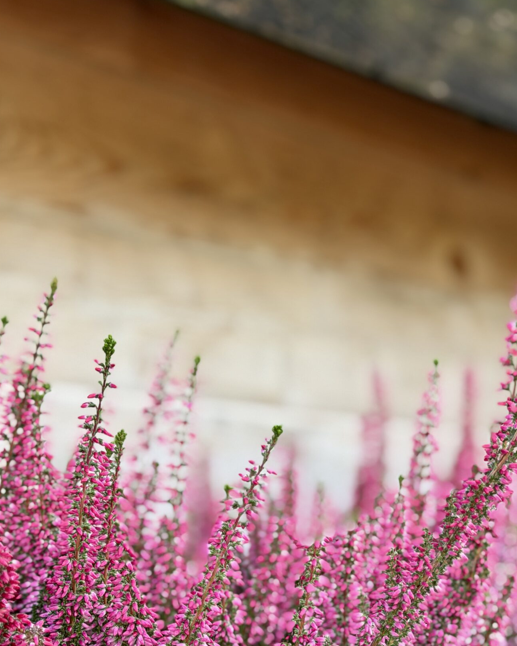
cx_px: 364
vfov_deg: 25.3
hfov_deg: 20.6
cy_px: 505
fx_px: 1415
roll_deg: +0.1
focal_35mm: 74
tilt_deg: +2.1
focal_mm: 6.76
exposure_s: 1/319
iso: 64
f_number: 1.78
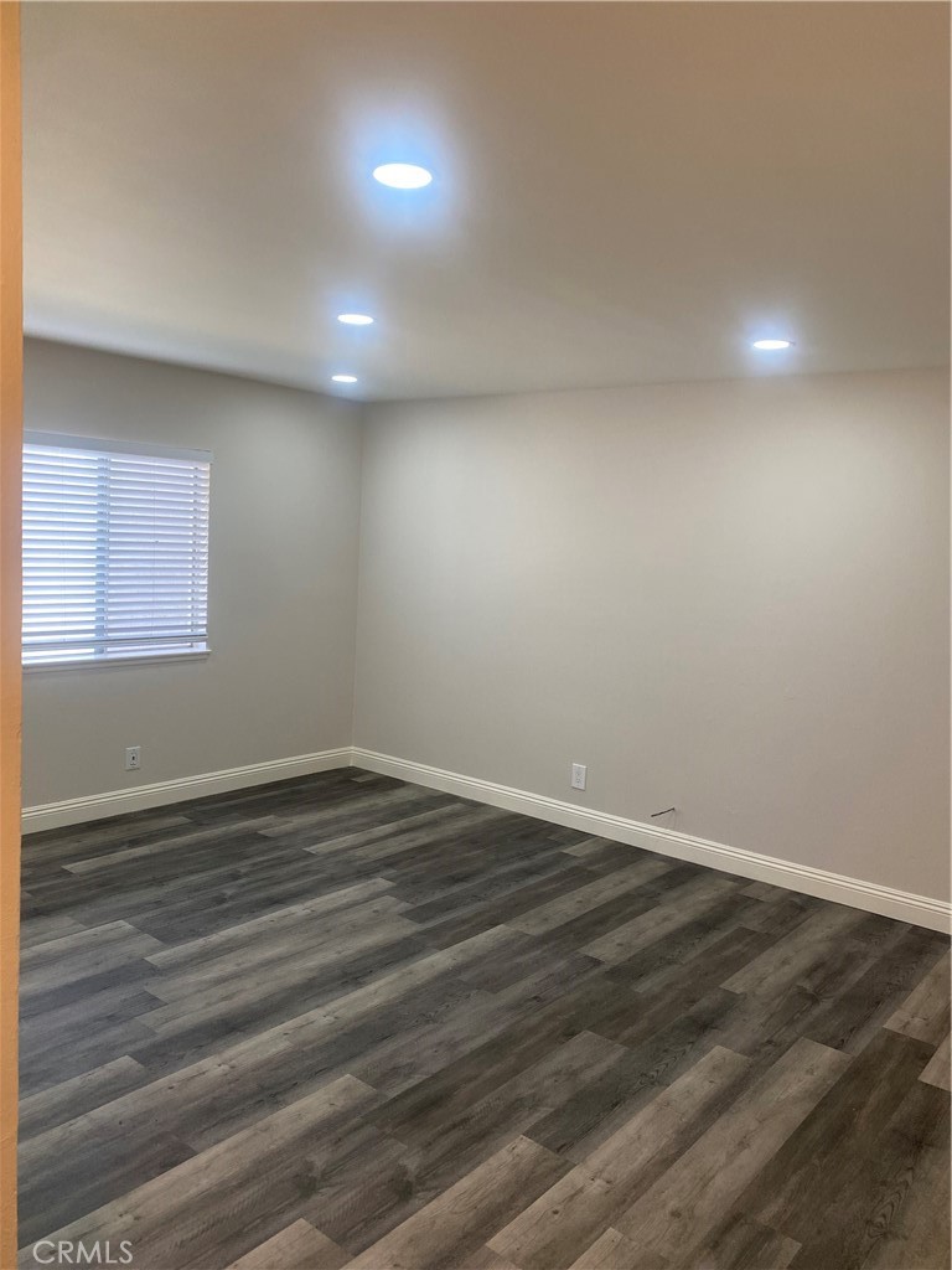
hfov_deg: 53.1
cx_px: 476
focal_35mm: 26
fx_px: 953
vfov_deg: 67.3
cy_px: 635
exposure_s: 1/120
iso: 125
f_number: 1.8
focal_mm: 4.25
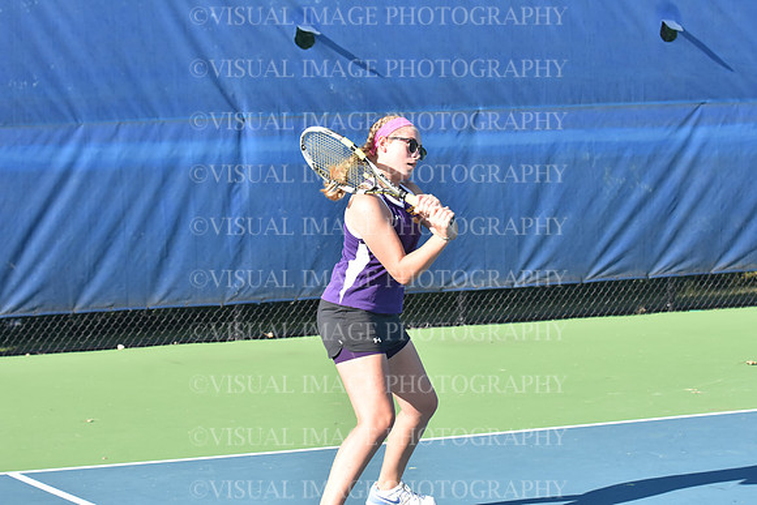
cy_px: 252
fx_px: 2524
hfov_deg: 17.1
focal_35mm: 120
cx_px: 378
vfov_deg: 11.4
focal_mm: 80
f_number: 6.3
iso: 800
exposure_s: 1/1250
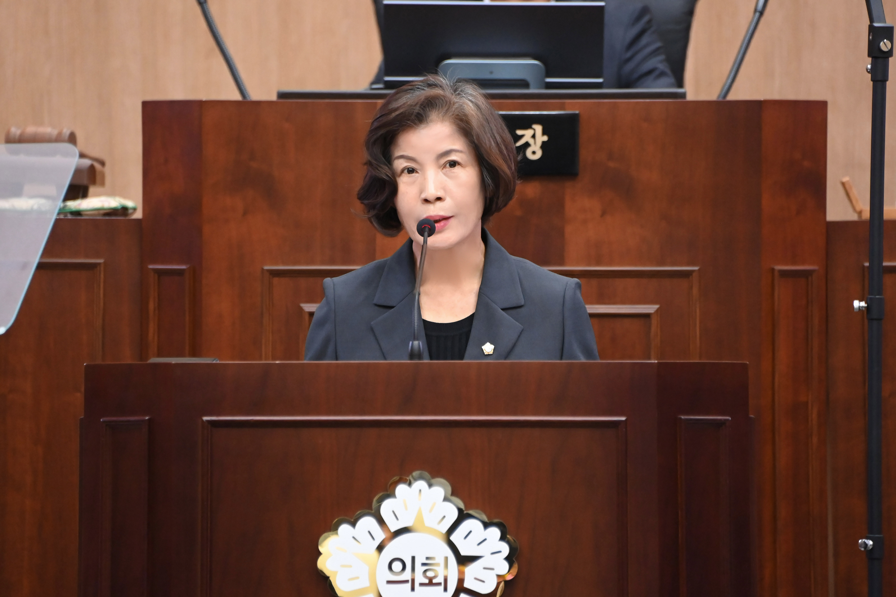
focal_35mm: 300
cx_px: 448
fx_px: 7466
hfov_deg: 6.9
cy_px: 298
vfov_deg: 4.6
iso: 8000
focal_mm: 300
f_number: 5.6
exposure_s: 1/160
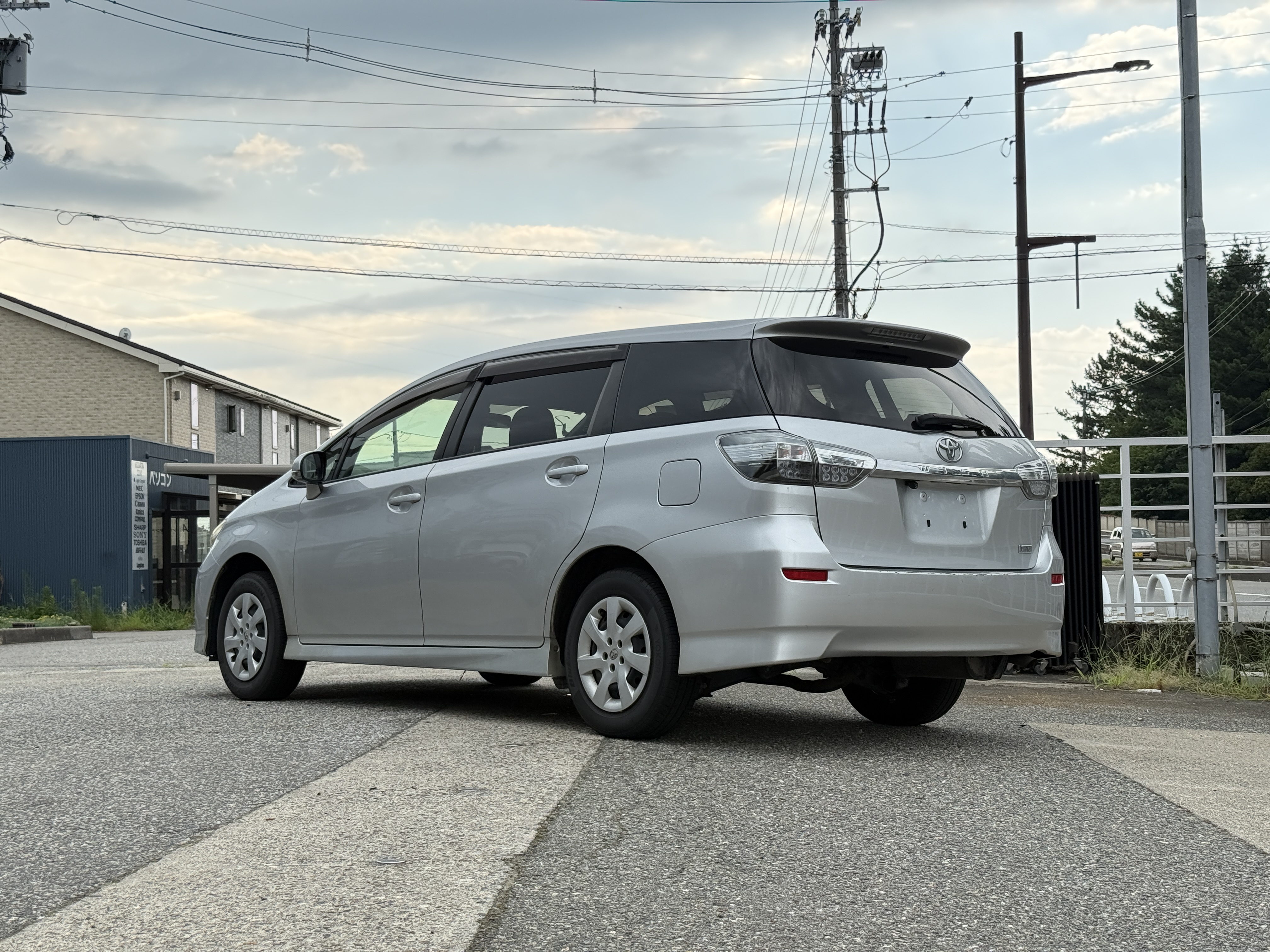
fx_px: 1761
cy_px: 476
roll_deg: +0.8
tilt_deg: +2.7
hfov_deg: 39.7
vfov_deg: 30.3
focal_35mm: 48
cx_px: 635
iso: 100
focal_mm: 6.76
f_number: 1.78
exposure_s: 1/1642
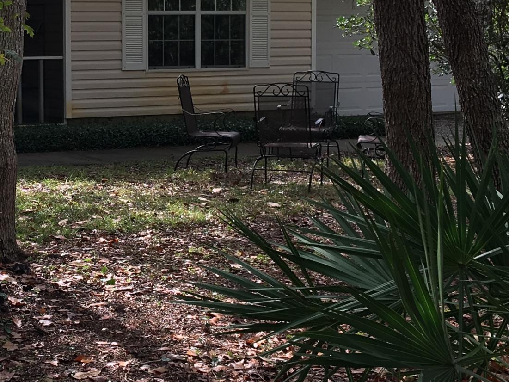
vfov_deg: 18.6
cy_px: 137
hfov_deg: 24.2
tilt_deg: -5.6
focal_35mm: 79
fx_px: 1162
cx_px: 72
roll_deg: +0.8
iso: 25
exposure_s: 1/450
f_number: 2.2
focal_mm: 4.15
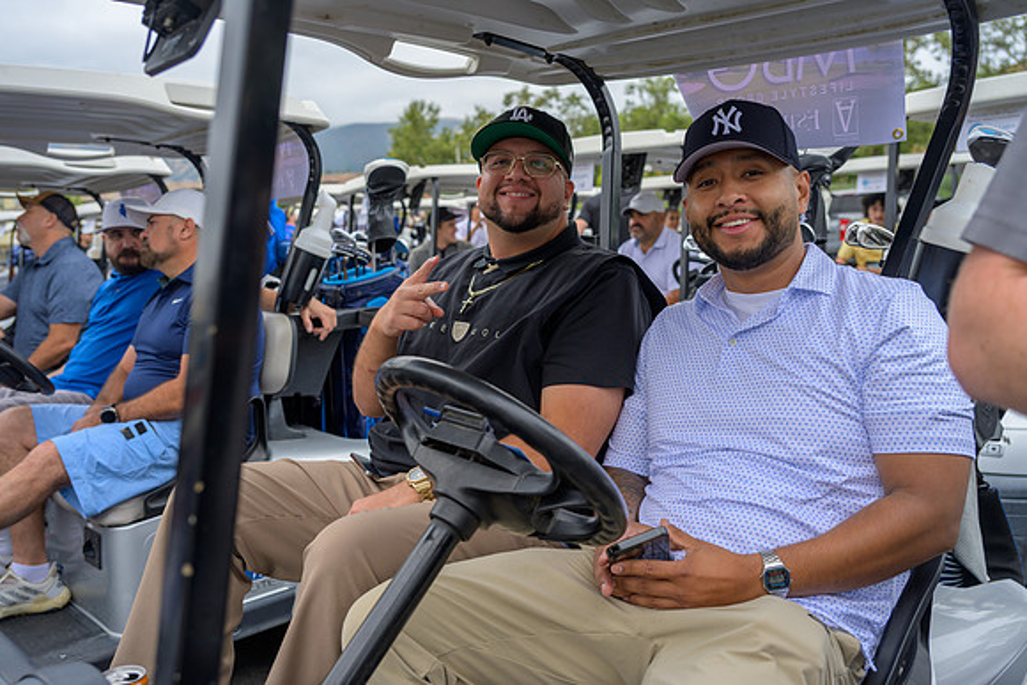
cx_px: 514
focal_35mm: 34
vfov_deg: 39.4
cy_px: 342
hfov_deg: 56.5
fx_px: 956
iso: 100
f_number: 4
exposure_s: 1/200
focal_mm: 33.5
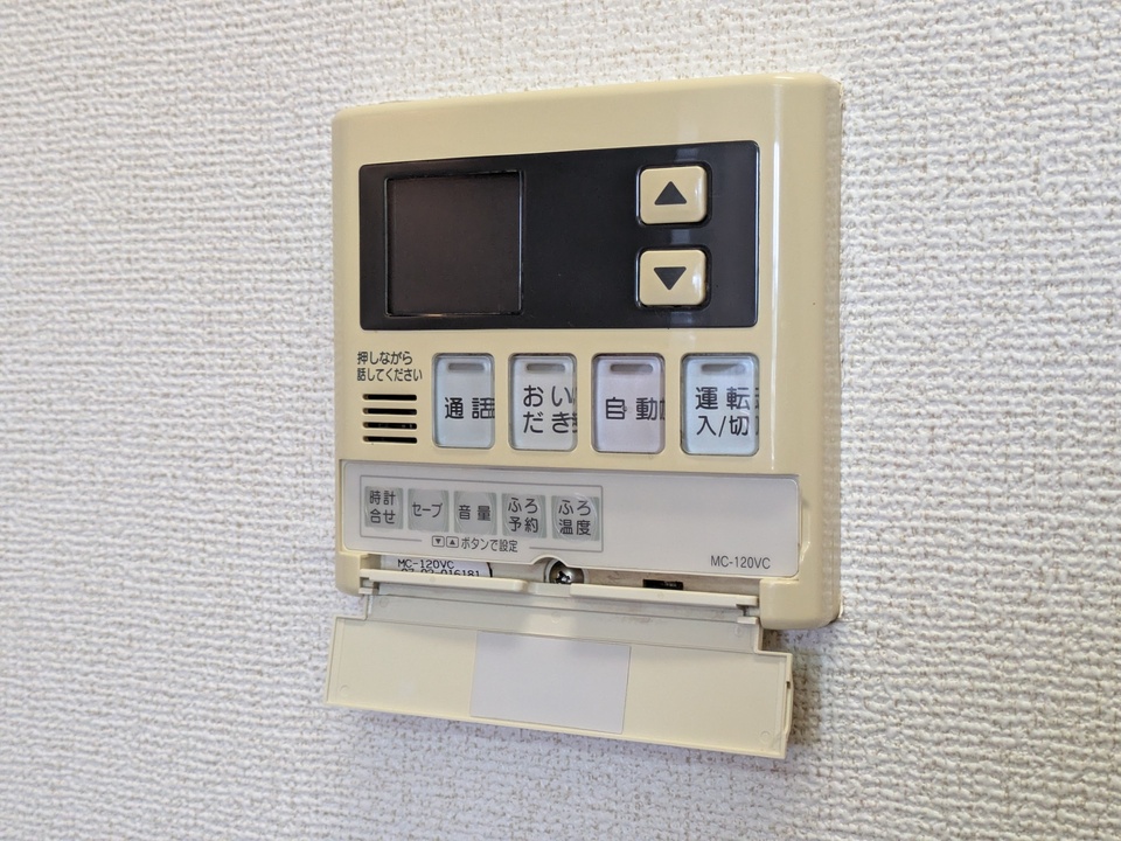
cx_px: 560
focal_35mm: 51
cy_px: 420
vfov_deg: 28.6
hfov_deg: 37.5
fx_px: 1652
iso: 313
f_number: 1.89
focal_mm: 5.43
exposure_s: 1/120
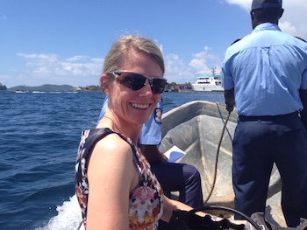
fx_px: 293
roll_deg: -0.4
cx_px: 154
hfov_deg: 55.3
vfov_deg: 43.0
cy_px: 115
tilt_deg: -5.5
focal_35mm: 33
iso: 50
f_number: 2.4
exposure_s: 1/1466
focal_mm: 4.12
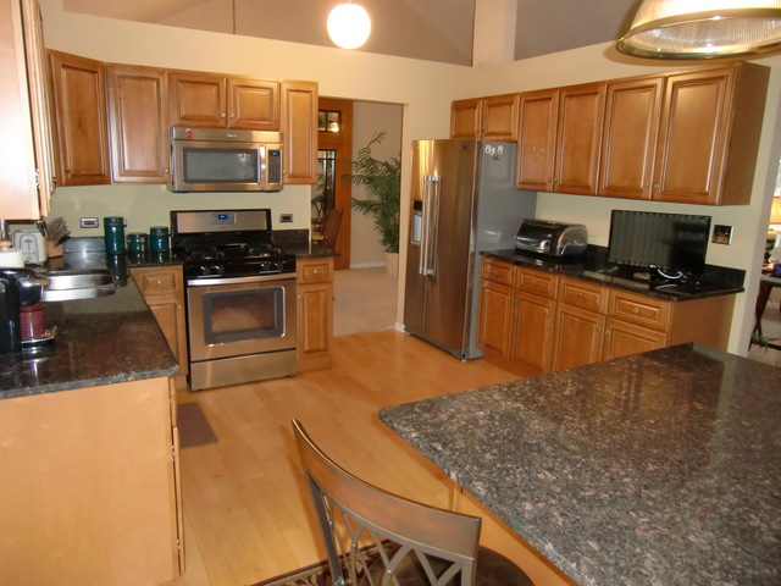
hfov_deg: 71.6
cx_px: 390
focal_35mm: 24
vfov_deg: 56.8
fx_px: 541
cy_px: 293
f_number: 3.2
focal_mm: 4.3
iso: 400
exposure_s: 1/60
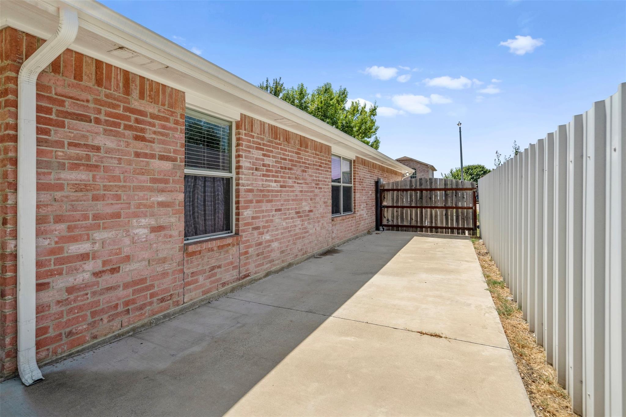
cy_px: 208
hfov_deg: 93.3
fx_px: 296
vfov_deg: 70.4
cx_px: 313
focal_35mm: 17
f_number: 7.1
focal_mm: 17
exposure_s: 1/1000
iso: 800
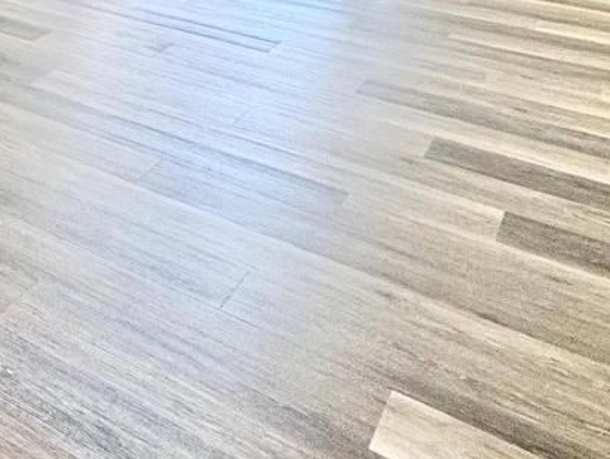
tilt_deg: -9.2
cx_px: -193
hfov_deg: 30.3
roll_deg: -1.1
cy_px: -102
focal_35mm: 49
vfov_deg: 26.2
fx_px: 864
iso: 100
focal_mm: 2.22
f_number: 2.2
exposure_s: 1/120
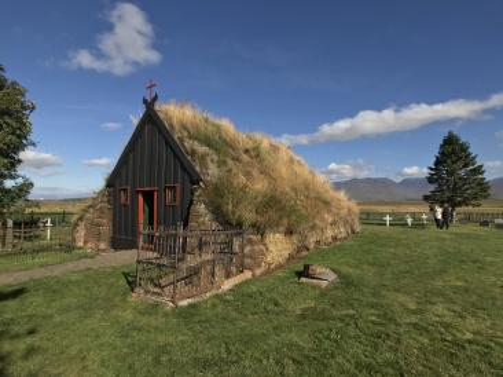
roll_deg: +0.3
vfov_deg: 49.7
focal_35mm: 28
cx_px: 252
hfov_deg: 63.5
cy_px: 188
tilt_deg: +3.6
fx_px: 407
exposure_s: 1/2179
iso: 20
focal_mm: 3.99
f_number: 1.8
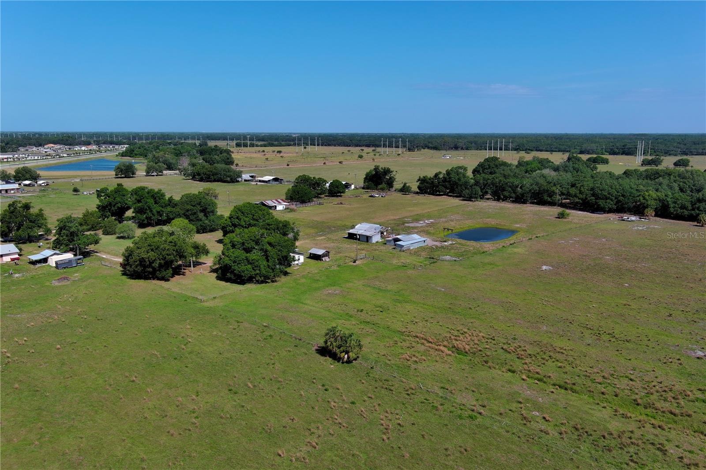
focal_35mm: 29
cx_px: 353
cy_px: 235
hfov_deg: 63.7
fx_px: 569
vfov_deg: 44.9
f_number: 9
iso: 100
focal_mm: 10.57
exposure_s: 1/320
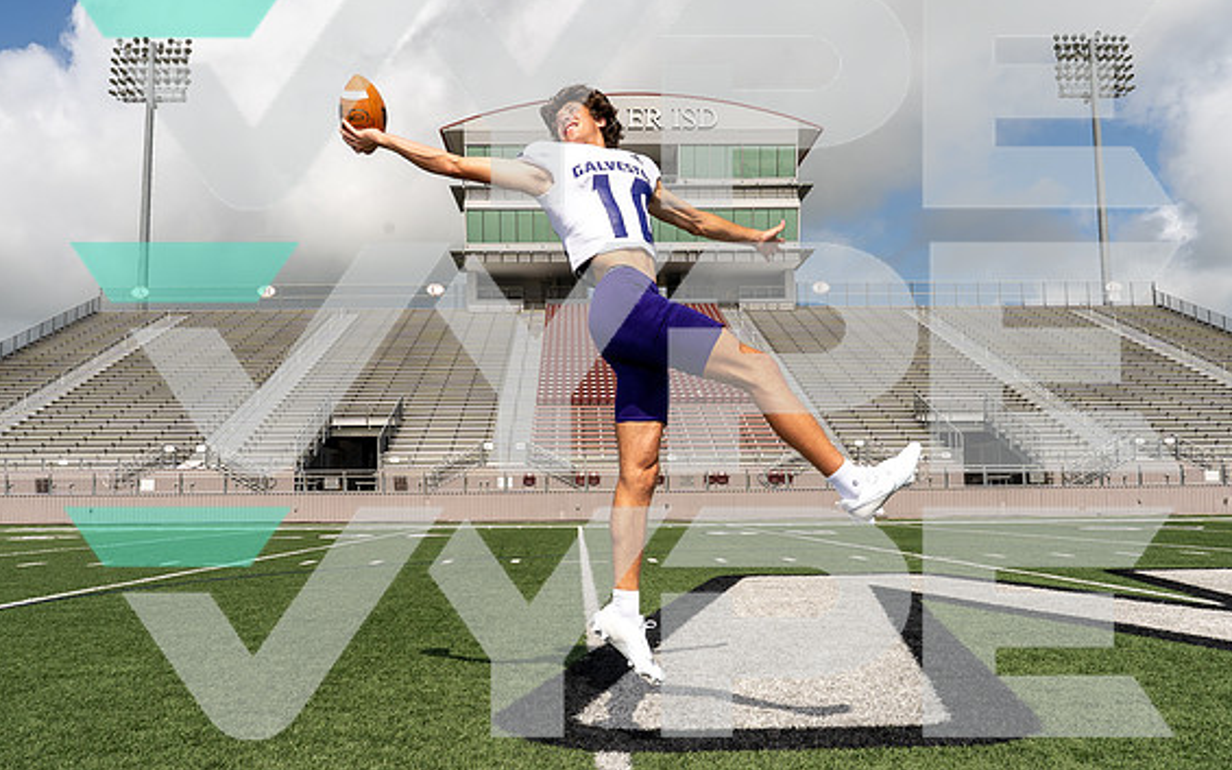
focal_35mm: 31
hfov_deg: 61.2
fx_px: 1041
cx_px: 585
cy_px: 395
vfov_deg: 40.6
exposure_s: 1/250
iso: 100
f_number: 11
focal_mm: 24
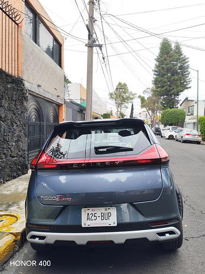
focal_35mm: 27
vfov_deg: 65.3
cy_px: 137
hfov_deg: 51.4
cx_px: 102
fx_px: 213
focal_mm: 6.12
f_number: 1.9
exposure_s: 1/180
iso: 50
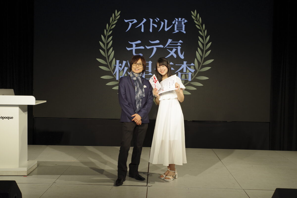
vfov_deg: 31.2
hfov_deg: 45.4
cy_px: 99
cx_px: 148
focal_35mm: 43
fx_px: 355
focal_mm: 43
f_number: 8
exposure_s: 1/200
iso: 1600
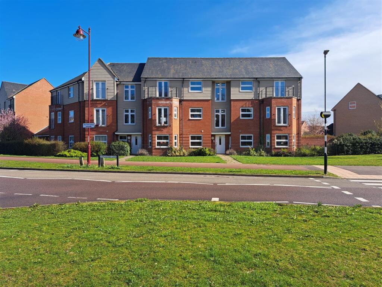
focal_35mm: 24
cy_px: 144
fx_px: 265
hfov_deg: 71.6
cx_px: 191
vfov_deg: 56.8
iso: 50
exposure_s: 1/861
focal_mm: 5.23
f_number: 1.8
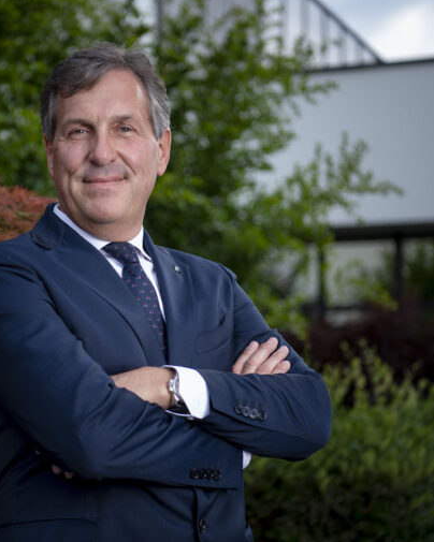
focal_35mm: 104
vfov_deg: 18.5
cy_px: 273
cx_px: 149
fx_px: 1670
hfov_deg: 14.8
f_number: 2.8
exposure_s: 1/160
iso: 31
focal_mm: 70
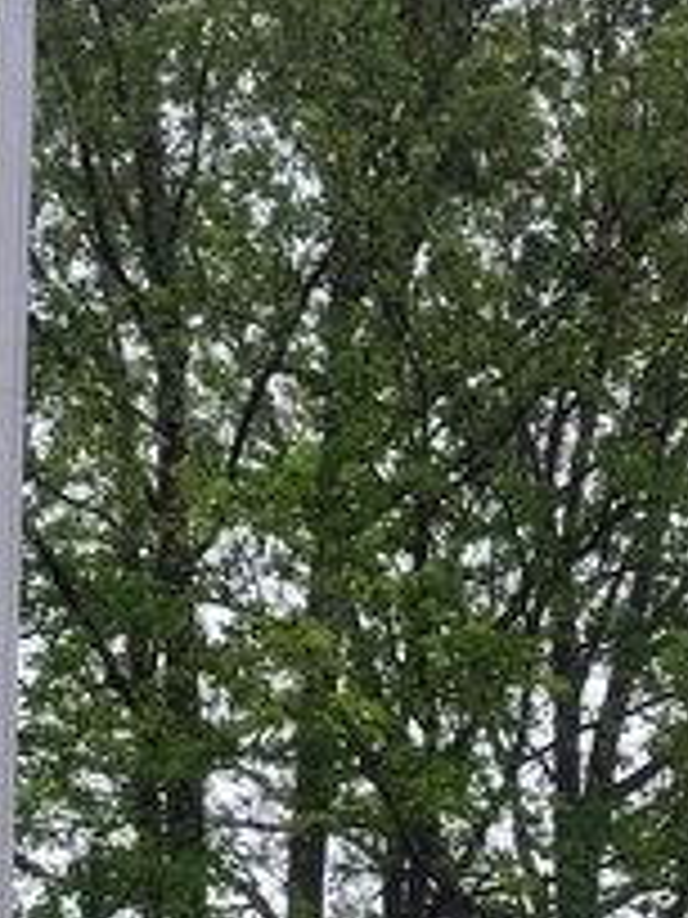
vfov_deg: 20.8
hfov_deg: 16.3
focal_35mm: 90
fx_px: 2385
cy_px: 994
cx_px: 117
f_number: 1.8
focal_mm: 5.56
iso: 100
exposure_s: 1/284
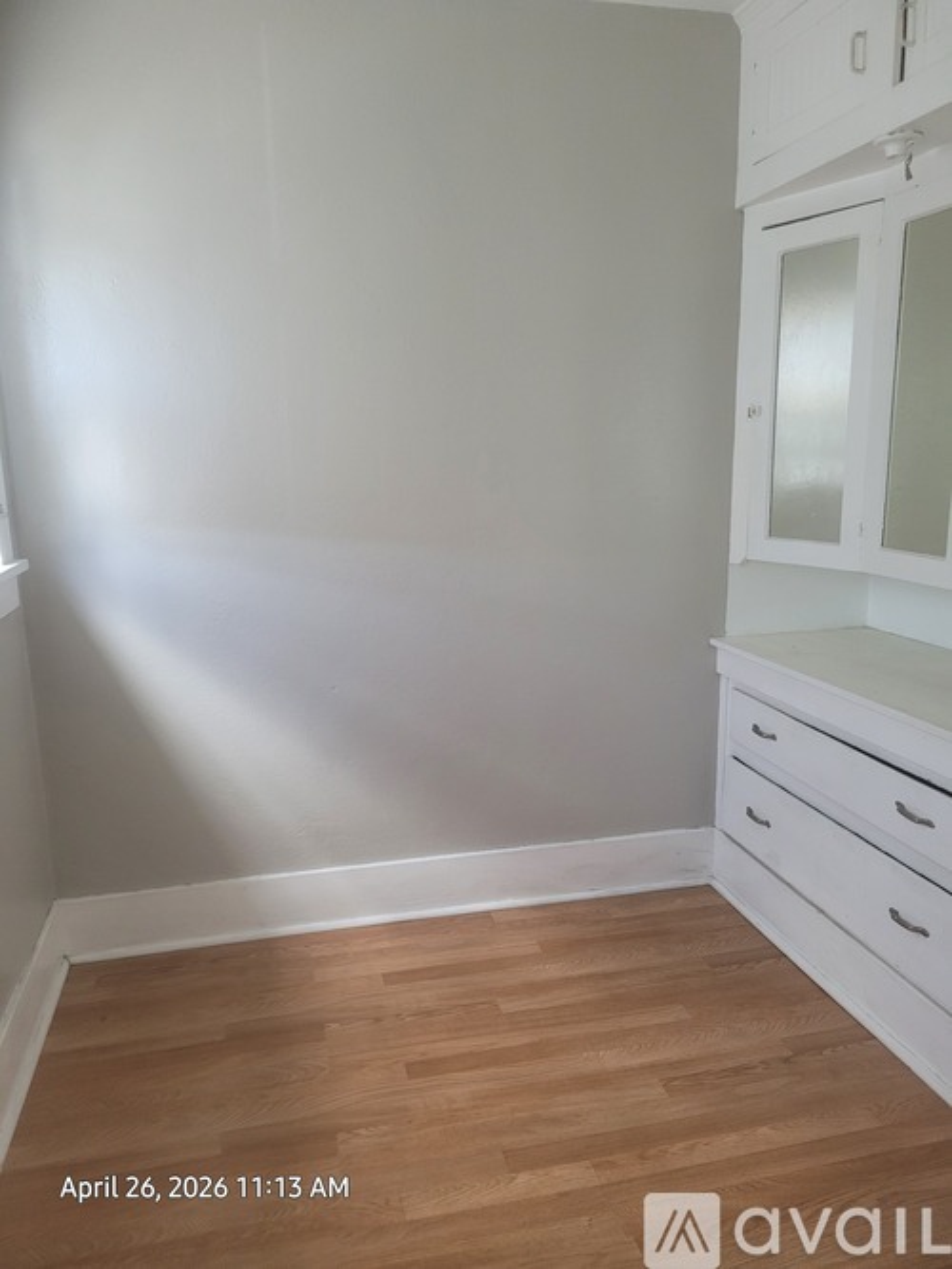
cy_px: 634
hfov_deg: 53.0
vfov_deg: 67.3
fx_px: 954
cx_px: 476
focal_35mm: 26
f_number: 1.8
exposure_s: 1/120
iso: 320
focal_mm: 5.4
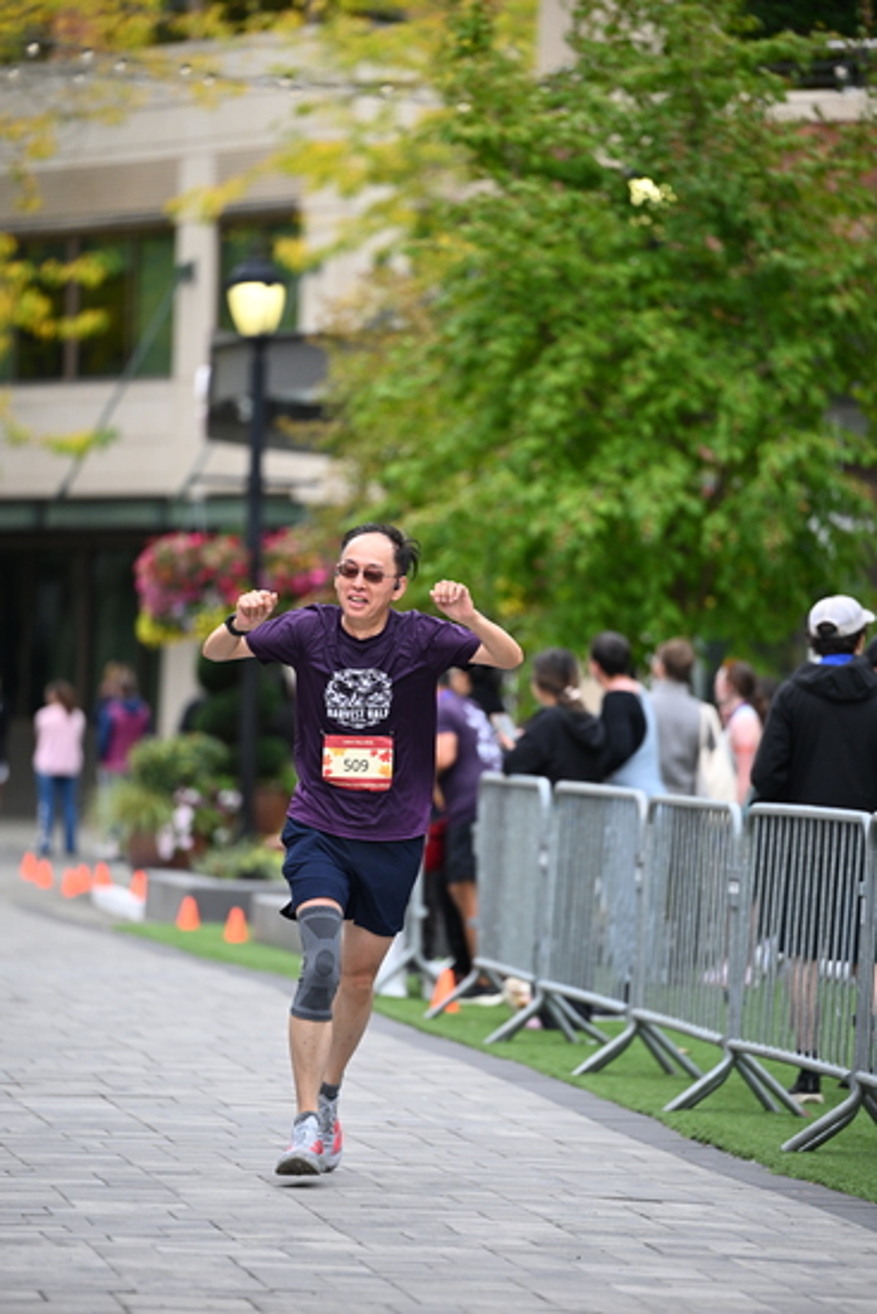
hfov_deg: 6.9
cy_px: 657
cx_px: 438
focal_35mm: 200
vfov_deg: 10.3
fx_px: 7303
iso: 800
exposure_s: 1/2000
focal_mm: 200
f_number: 2.8
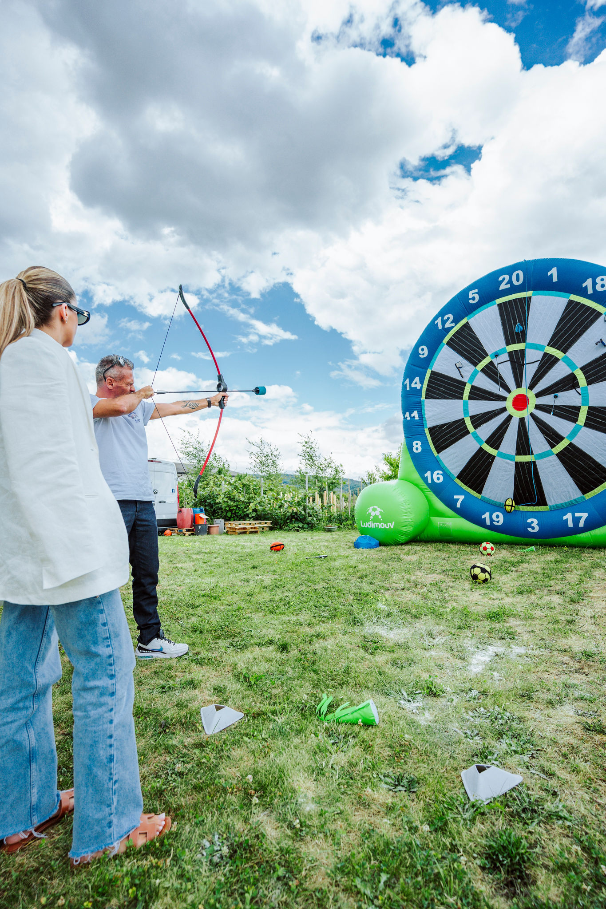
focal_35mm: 17
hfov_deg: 70.4
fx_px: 429
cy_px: 454
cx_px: 303
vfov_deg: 93.3
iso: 400
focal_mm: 17
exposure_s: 1/1000
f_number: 2.8
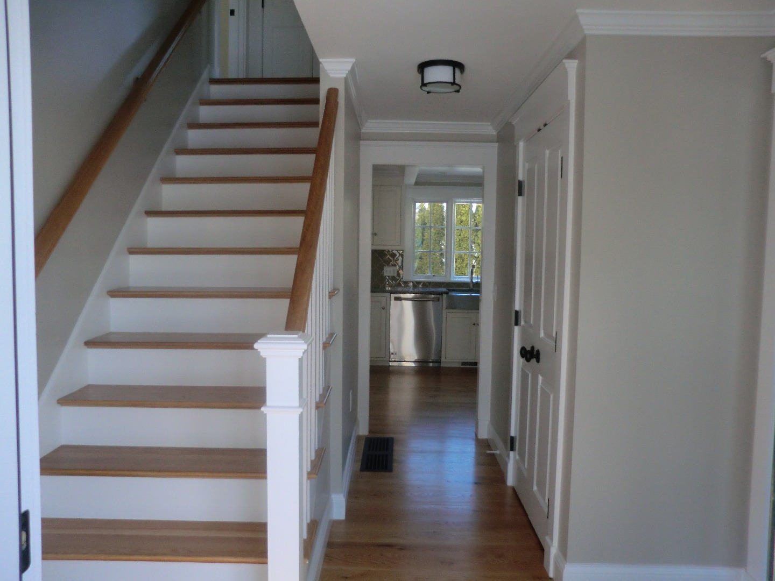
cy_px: 290
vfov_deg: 51.4
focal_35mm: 27
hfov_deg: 65.3
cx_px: 388
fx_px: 604
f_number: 3.2
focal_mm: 4.9
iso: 100
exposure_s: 1/60
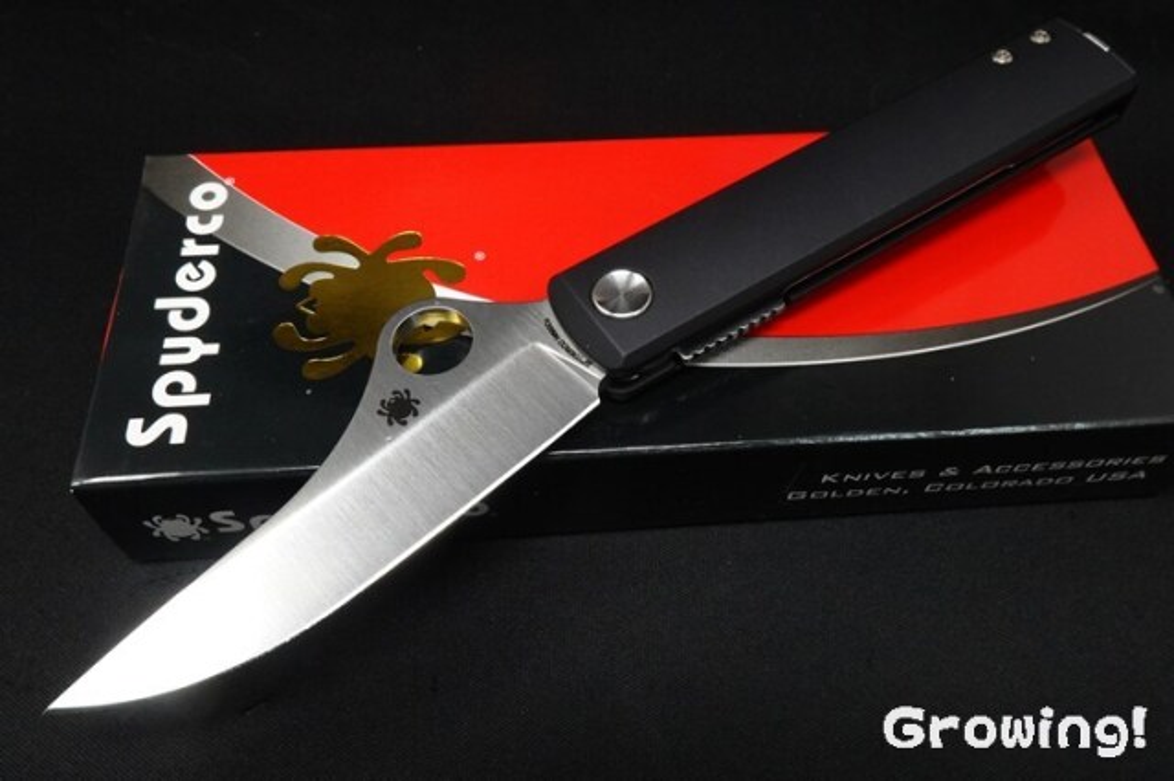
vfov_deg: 44.9
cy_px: 390
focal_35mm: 29
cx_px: 587
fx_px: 945
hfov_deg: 63.7
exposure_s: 1/30
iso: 1000
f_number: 11
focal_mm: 10.83
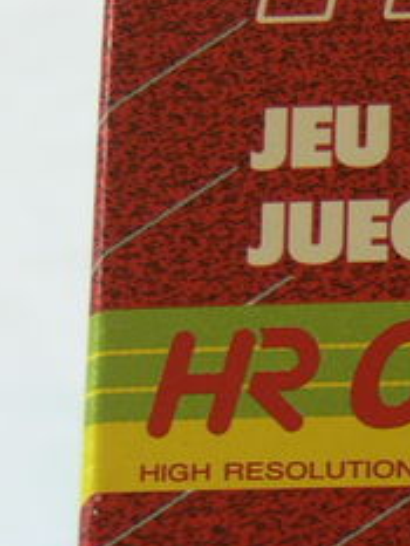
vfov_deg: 6.7
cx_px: 890
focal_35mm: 296
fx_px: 4670
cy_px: 429
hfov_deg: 4.9
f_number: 3.2
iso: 80
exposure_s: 1/30
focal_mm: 12.5
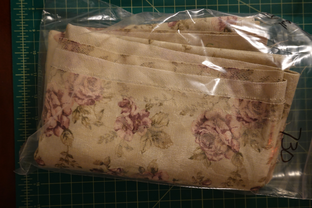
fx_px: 260
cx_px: 156
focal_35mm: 30
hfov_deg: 61.9
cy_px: 104
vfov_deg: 43.6
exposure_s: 1/25
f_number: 3.2
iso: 800
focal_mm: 11.06
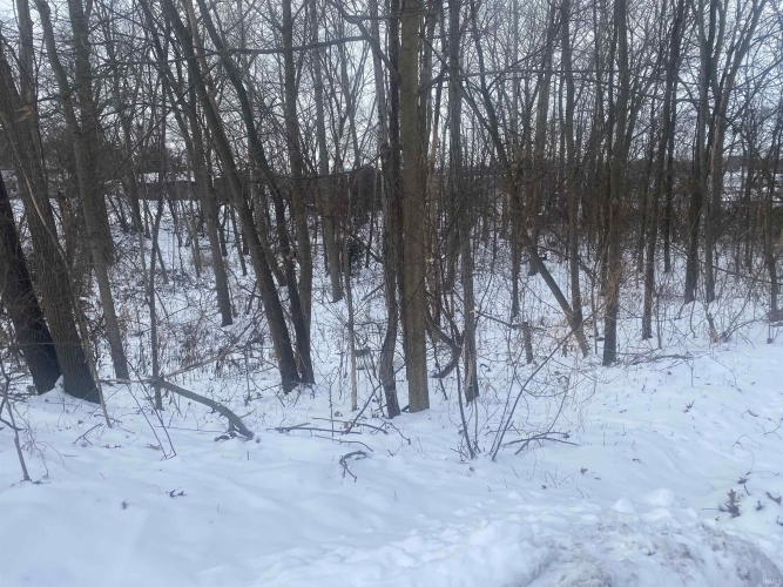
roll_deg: +1.3
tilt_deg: -14.3
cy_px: 294
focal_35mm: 26
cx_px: 392
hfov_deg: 67.3
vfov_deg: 53.0
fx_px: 588
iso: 32
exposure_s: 1/1063
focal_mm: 4.25
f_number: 1.8
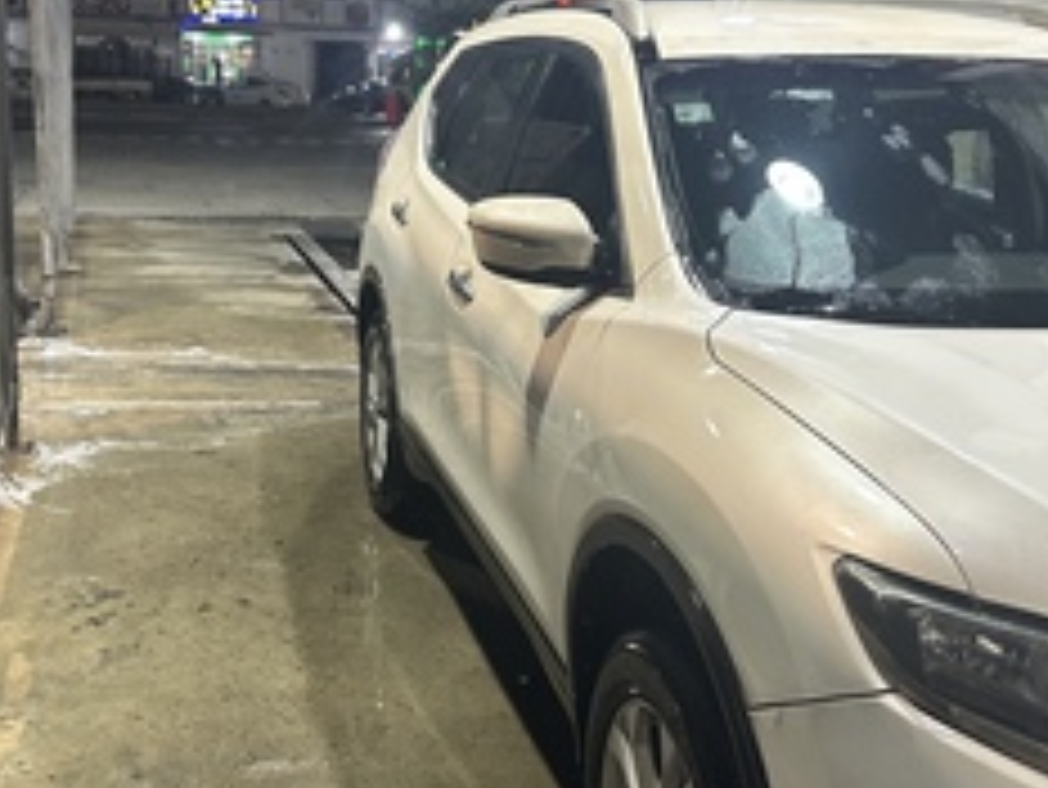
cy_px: 353
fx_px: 1424
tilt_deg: -12.8
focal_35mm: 47
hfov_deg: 40.3
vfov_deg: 30.9
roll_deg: -1.2
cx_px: 452
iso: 200
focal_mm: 6.86
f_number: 1.78
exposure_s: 1/120
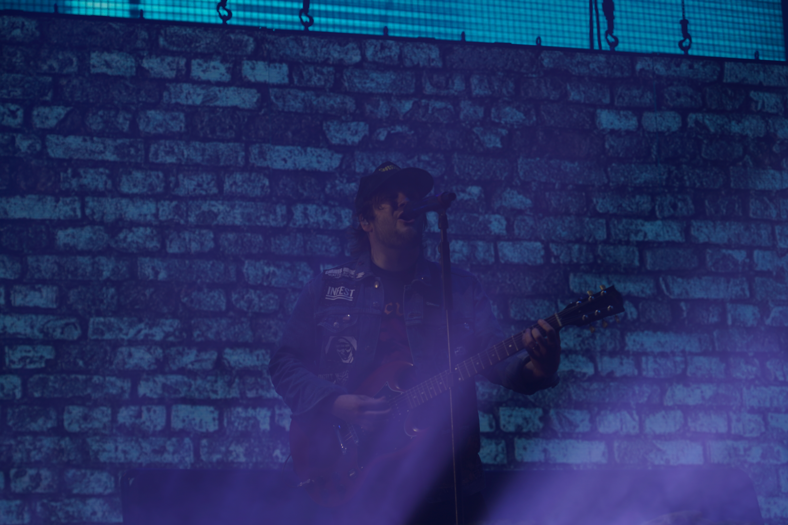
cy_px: 262
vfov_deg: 13.0
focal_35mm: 105
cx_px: 394
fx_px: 2298
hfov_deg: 19.5
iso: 100
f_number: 5.6
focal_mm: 105
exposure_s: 1/250
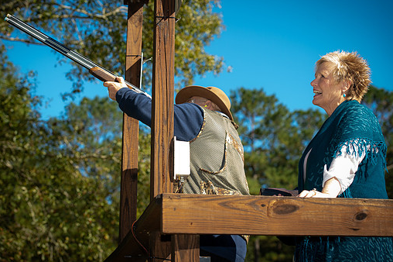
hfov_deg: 25.4
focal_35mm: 80
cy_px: 116
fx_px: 873
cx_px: 183
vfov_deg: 17.0
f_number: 4.5
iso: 125
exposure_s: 1/200
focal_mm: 70
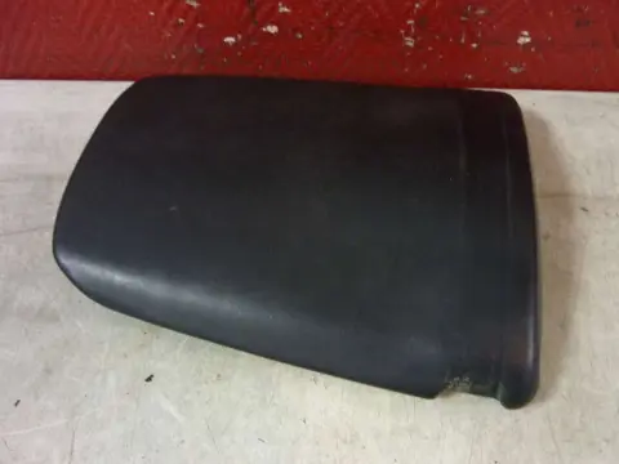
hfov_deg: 55.4
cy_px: 232
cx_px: 310
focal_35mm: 33
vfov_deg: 42.9
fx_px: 590
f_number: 2.8
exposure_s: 1/8
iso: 400
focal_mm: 5.5
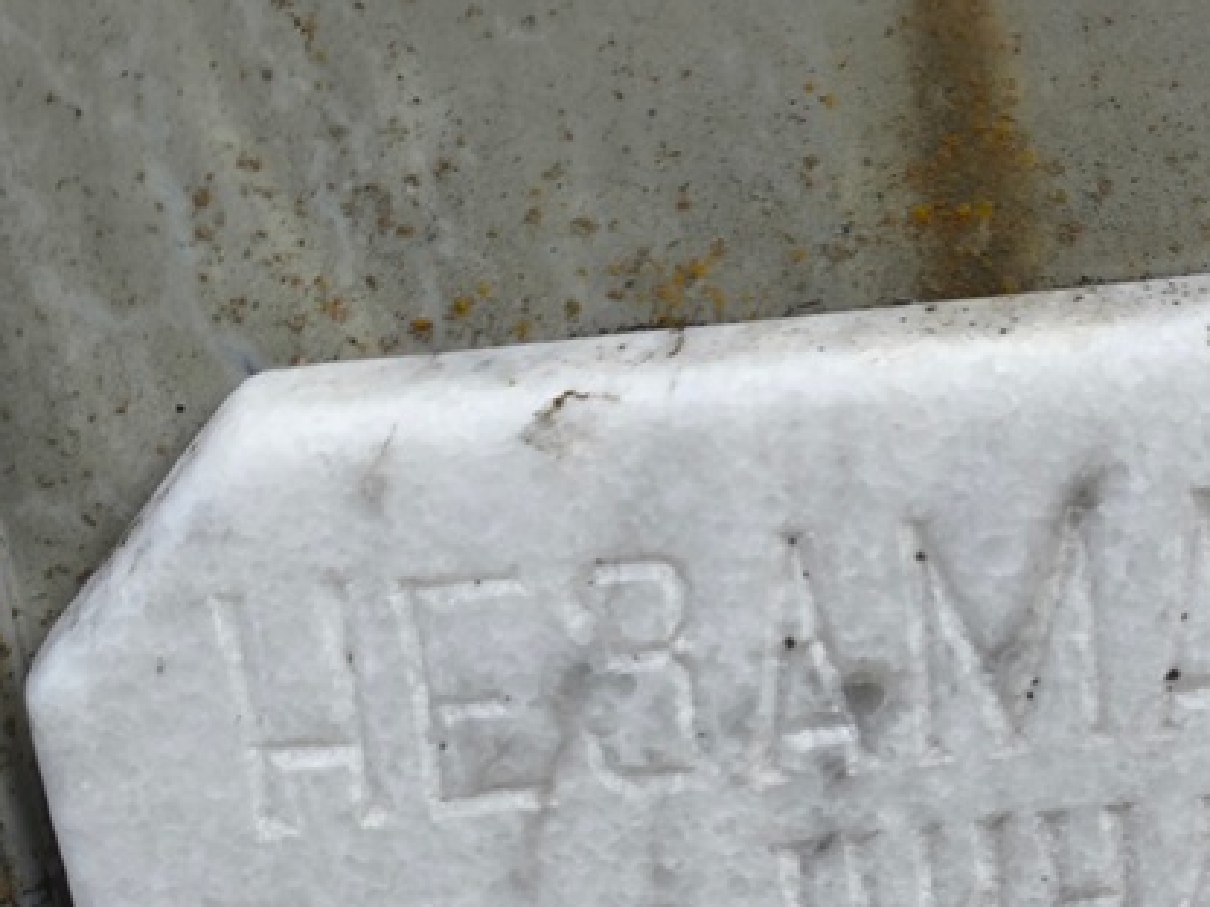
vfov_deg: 15.2
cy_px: 866
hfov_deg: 20.2
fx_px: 3356
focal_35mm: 96
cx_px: 944
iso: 50
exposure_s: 1/248
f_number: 1.7
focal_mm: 4.71
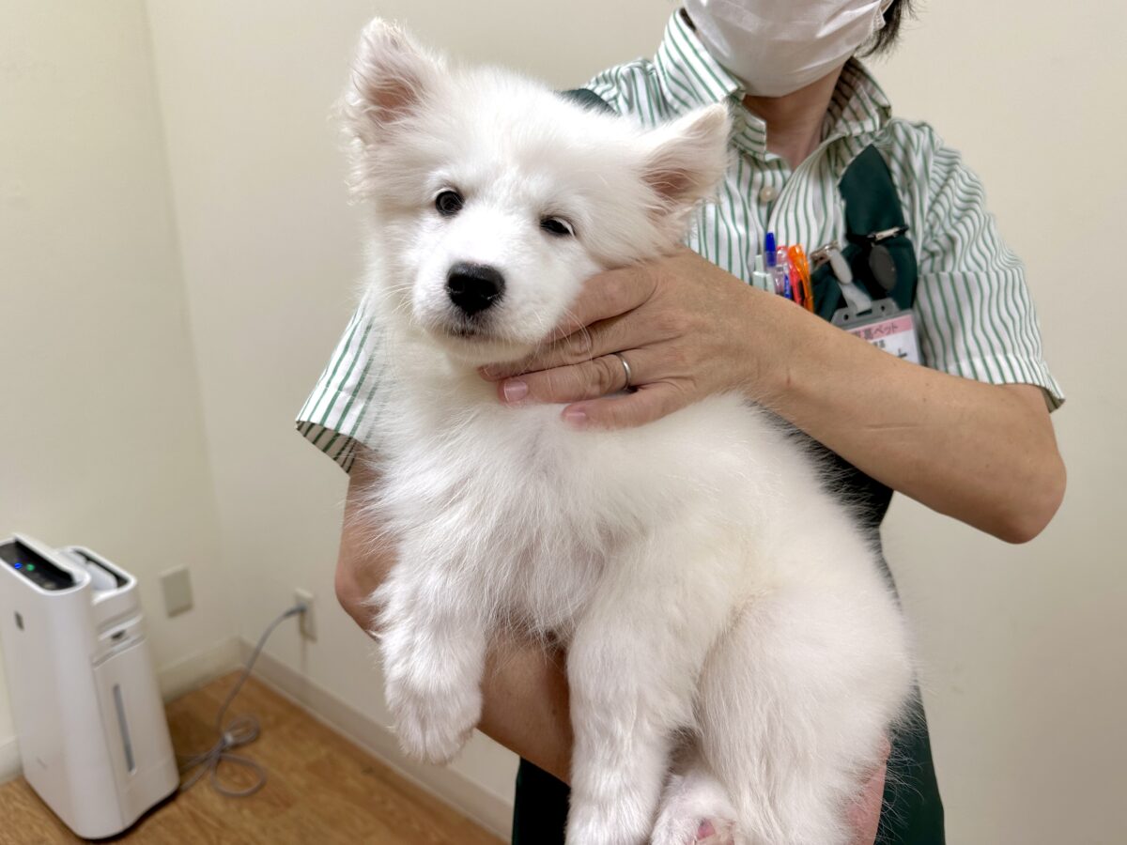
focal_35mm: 24
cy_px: 422
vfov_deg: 56.8
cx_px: 564
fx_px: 781
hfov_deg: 71.6
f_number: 1.78
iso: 64
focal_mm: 6.86
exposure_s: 1/121
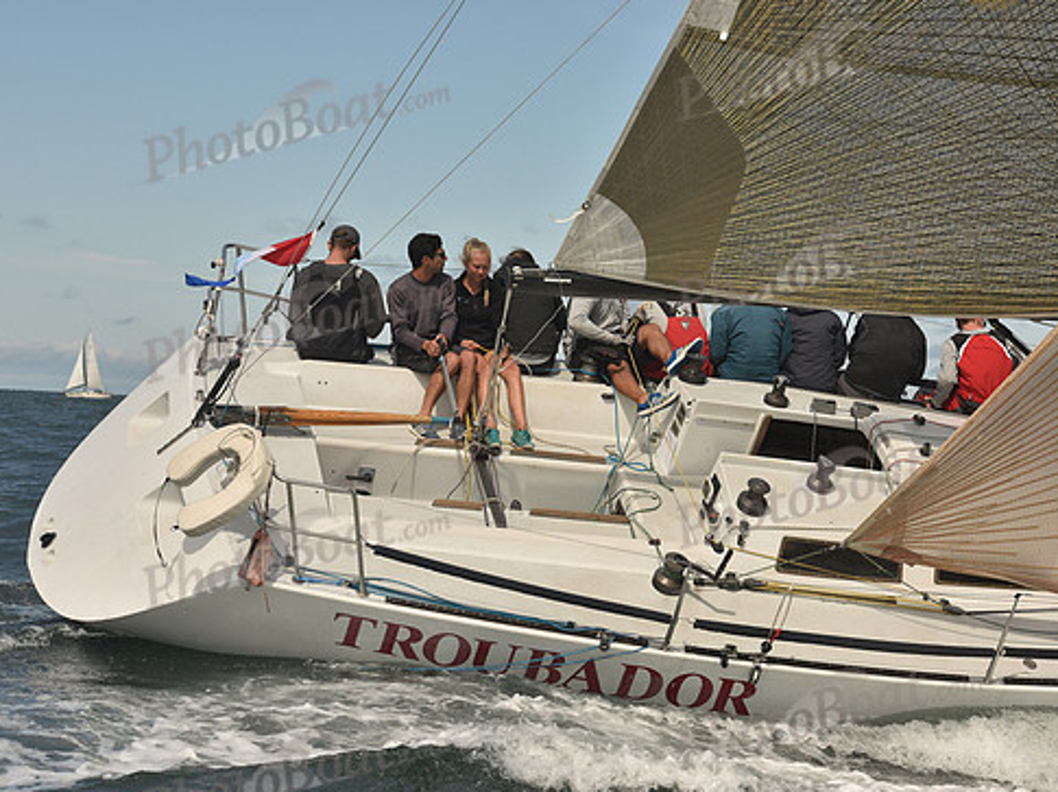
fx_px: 3024
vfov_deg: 14.9
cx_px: 565
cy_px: 409
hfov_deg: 19.8
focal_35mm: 99
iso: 320
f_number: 8
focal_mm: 86
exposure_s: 1/1000
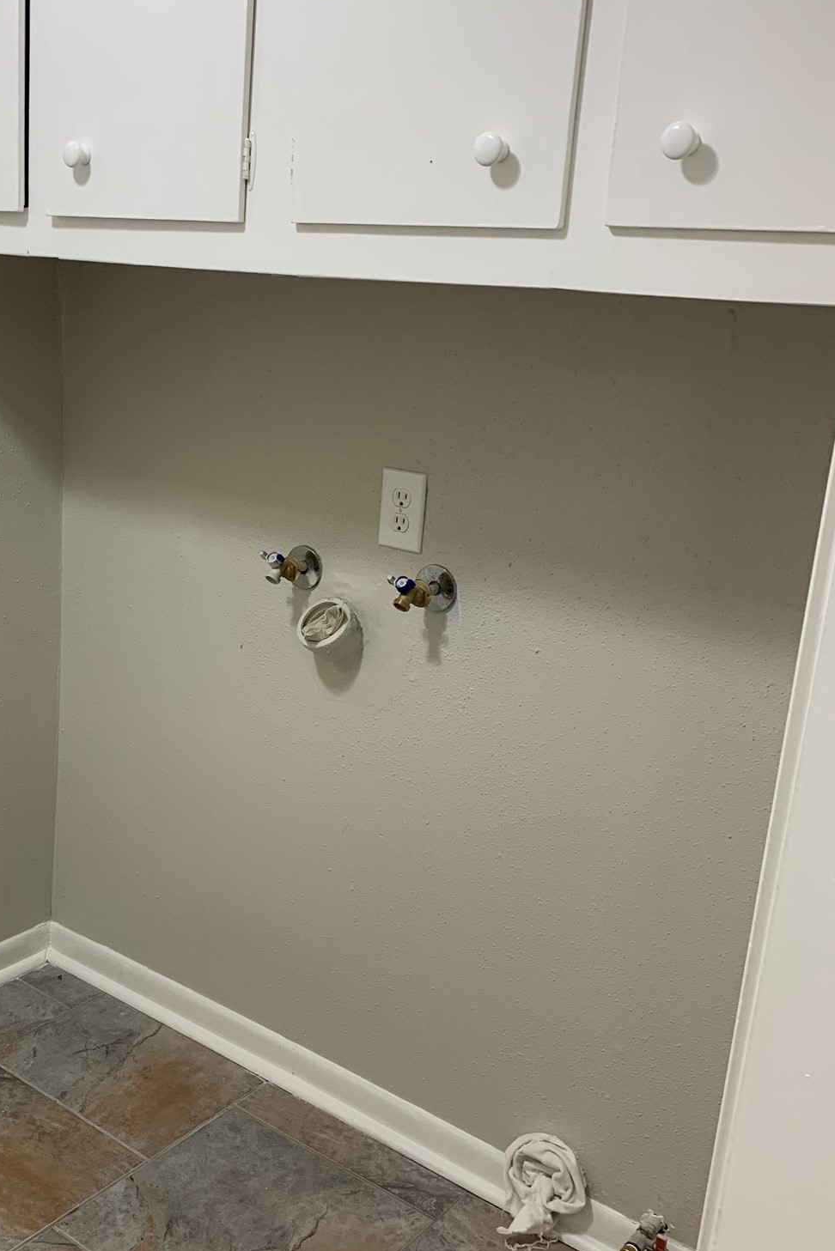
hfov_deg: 34.2
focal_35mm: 38
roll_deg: -1.8
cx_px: 196
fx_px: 1321
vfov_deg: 50.7
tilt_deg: -16.1
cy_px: 610
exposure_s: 1/74
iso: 100
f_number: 1.8
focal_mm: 4.25
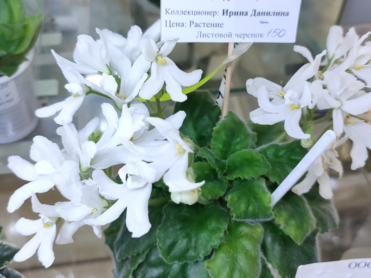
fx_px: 268
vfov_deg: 54.9
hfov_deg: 69.4
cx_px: 186
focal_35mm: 25
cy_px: 139
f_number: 1.9
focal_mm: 6.04
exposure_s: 1/100
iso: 447
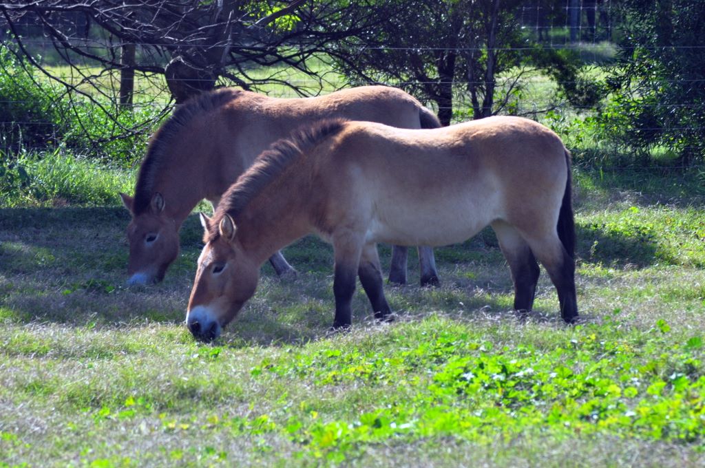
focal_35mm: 360
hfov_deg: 5.7
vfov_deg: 3.8
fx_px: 7041
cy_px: 234
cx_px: 352
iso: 320
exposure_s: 1/250
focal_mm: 240
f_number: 10
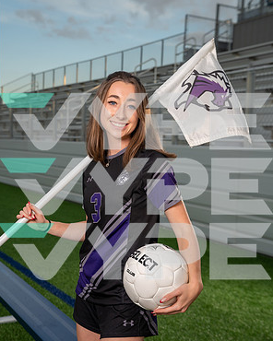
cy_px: 187
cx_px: 136
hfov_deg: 26.7
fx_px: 576
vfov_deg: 33.0
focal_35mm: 57
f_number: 5
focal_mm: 50
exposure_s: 1/400
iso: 320
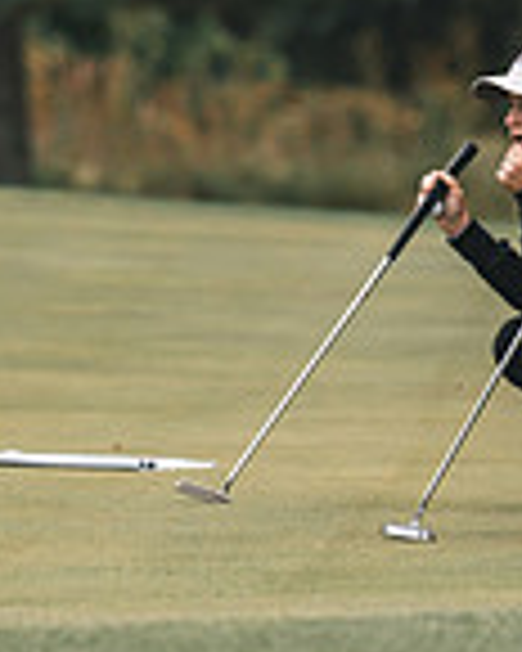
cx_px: 536
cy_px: 250
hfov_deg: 2.7
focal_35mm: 565
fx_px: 10911
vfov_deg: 3.4
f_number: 2.8
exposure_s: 1/1250
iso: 800
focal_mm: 150
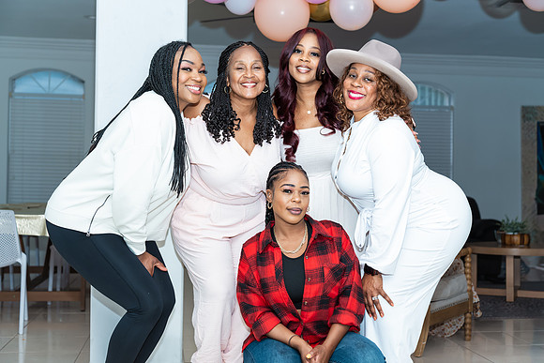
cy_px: 182
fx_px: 710
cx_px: 272
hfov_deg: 41.9
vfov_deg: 28.7
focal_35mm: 47
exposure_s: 1/250
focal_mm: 47
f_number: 3.5
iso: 800
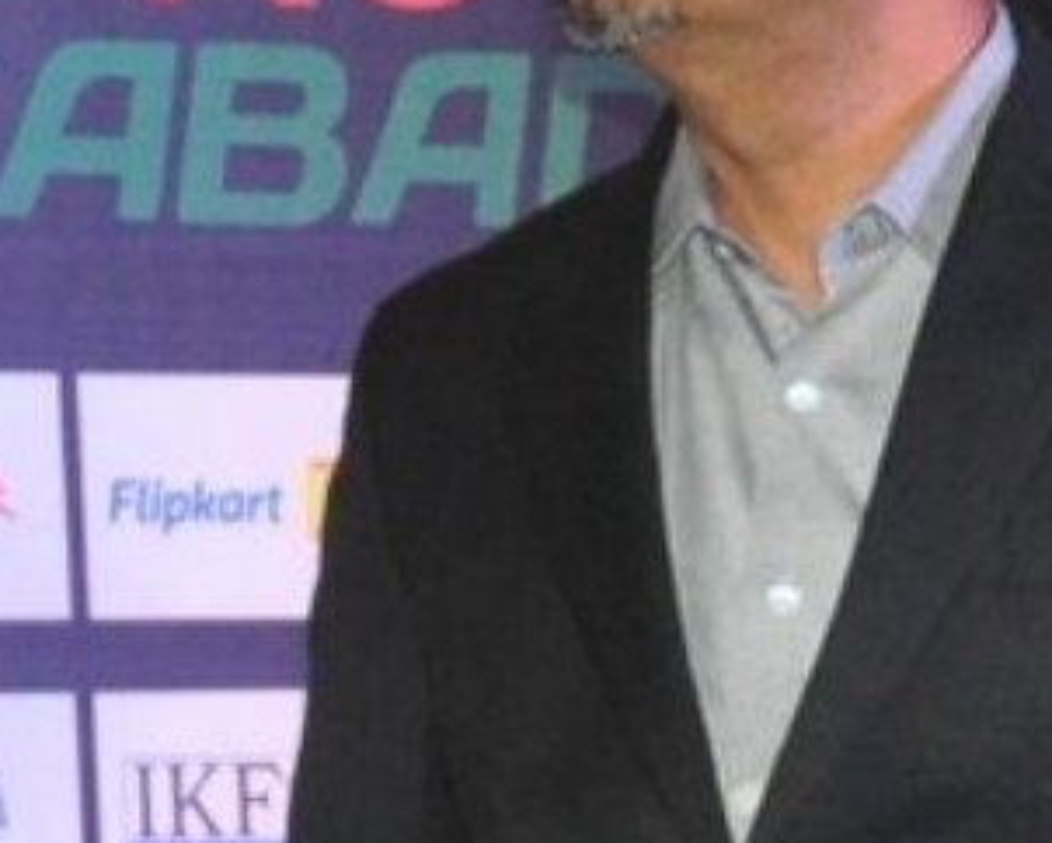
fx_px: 7851
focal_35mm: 252
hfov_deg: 7.5
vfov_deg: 6.1
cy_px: 1306
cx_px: -773
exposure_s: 1/125
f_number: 5.6
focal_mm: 24
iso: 800
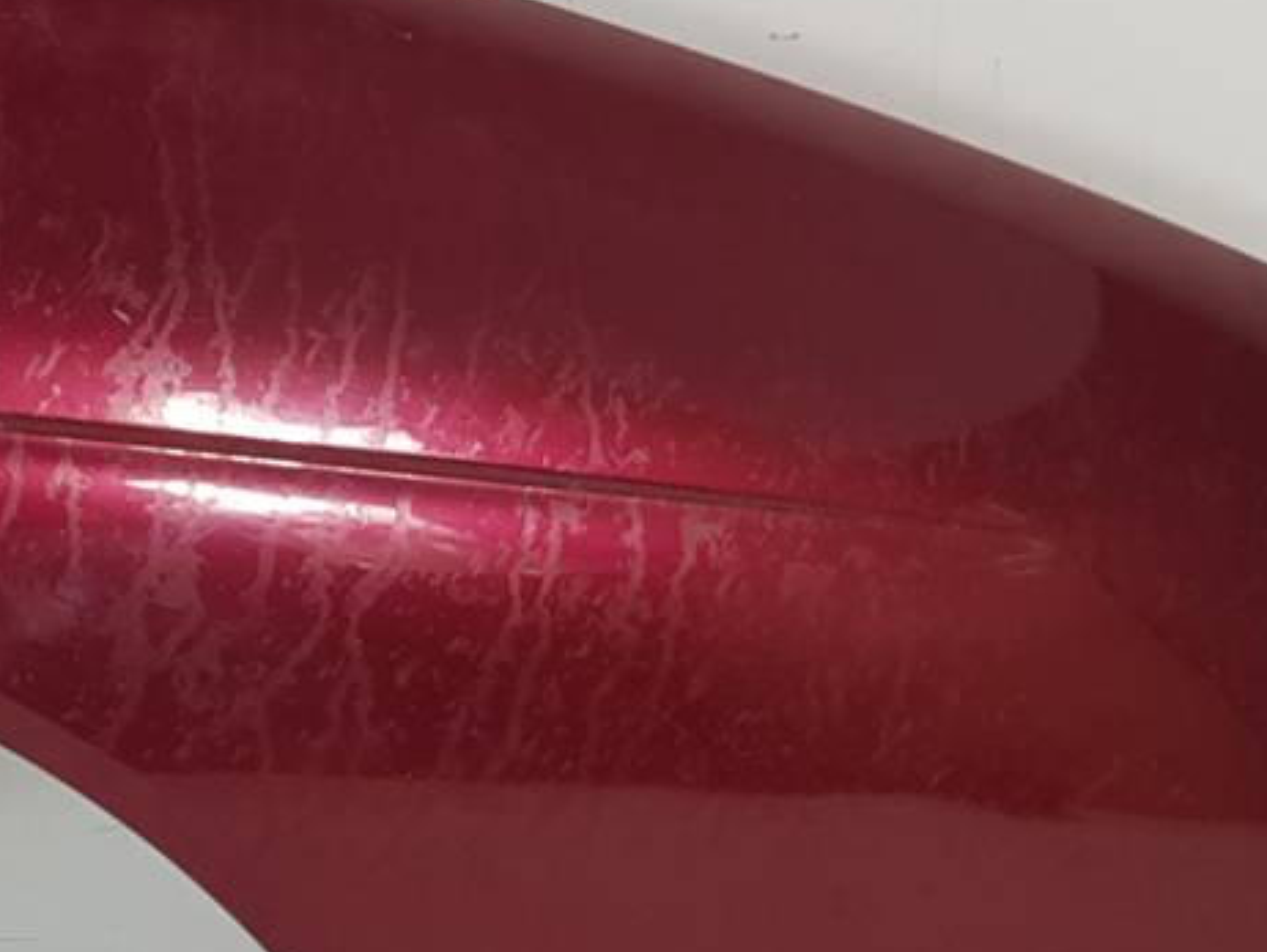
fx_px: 2966
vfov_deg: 18.2
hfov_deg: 22.1
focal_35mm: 81
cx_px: -291
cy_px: 431
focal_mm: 4.2
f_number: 1.7
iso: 64
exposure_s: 1/100
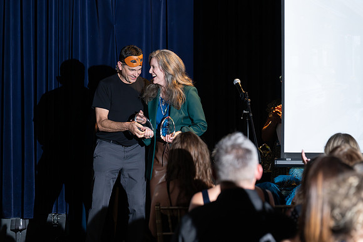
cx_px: 182
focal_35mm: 150
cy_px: 121
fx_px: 1513
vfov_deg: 9.2
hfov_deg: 13.7
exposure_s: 1/200
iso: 2500
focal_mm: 150
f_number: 5
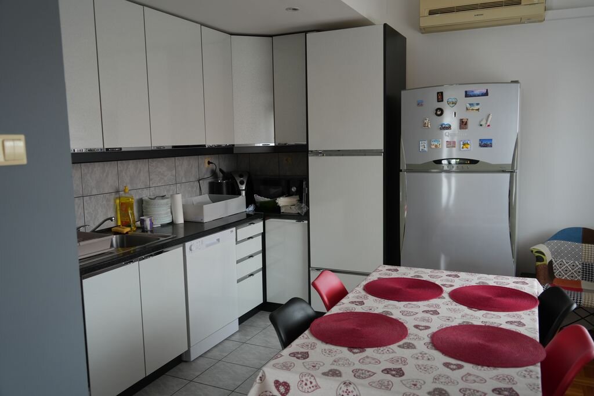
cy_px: 198
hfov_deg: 63.7
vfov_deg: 45.0
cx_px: 297
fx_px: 479
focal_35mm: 29
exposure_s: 1/30
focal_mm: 29
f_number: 4
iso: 500
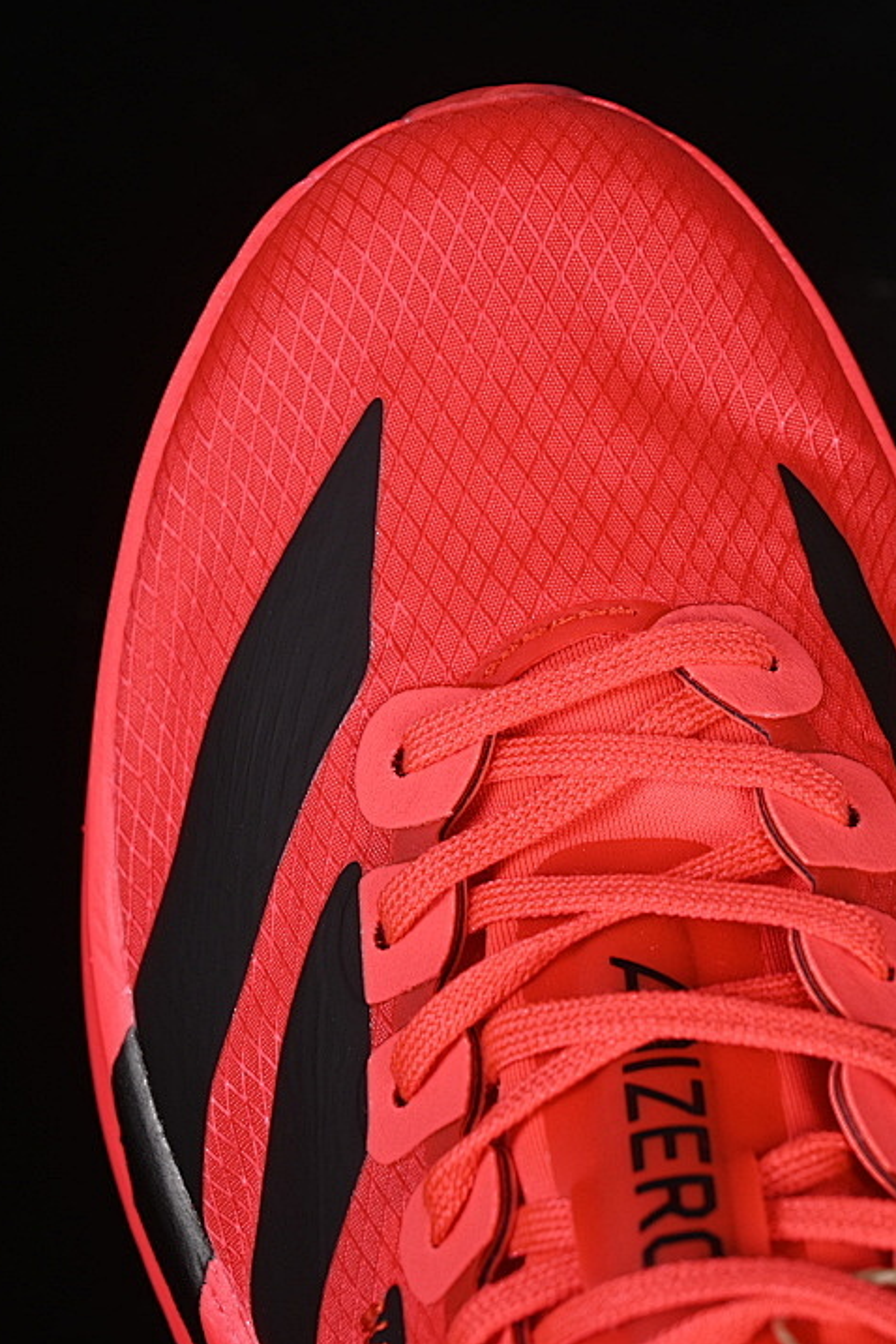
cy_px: 671
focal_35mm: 113
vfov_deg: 18.1
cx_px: 564
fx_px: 4218
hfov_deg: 12.1
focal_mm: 50
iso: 160
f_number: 7.1
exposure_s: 1/80
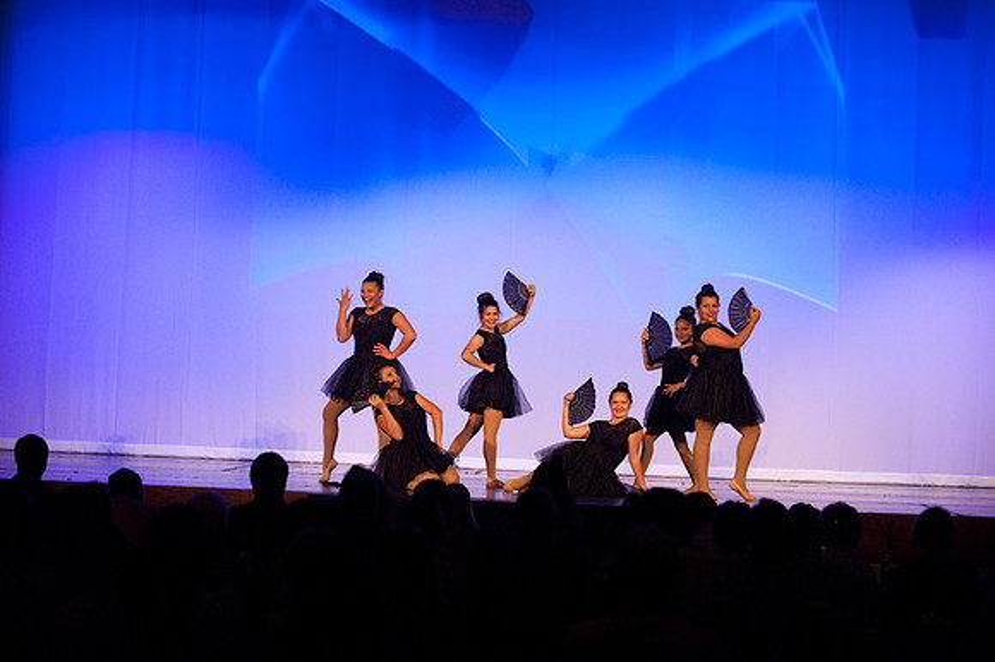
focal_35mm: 86
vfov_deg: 15.9
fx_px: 2375
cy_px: 331
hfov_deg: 23.7
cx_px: 498
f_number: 2.8
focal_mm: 86
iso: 3200
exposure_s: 1/200
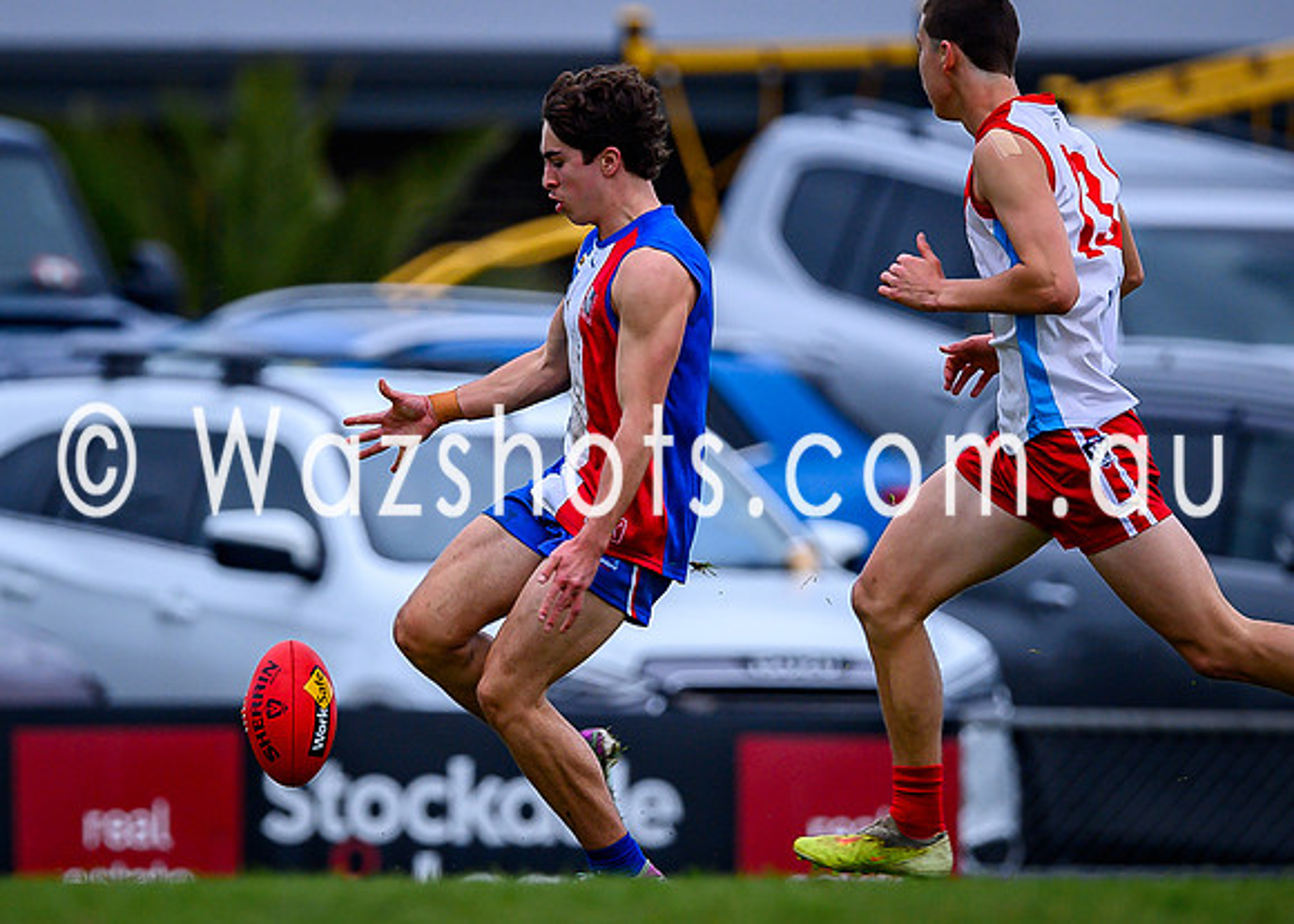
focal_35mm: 1121
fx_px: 41206
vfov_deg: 1.3
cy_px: 384
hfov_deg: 1.8
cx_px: 424
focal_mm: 500
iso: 500
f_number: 4
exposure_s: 1/1600
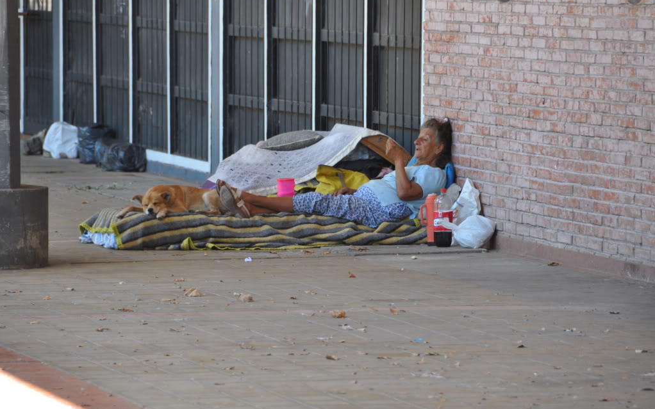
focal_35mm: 306
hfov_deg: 6.9
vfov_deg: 4.3
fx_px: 5463
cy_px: 210
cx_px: 328
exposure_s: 1/250
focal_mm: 200
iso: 720
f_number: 5.6
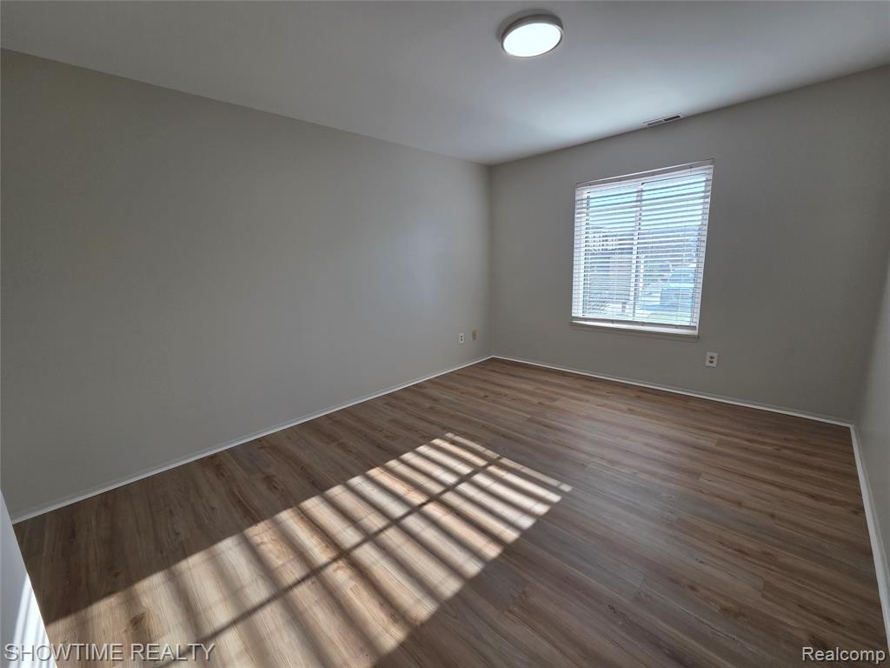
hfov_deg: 106.2
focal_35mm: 13
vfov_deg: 89.9
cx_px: 445
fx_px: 334
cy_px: 334
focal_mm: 2.2
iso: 50
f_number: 2.2
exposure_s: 1/184
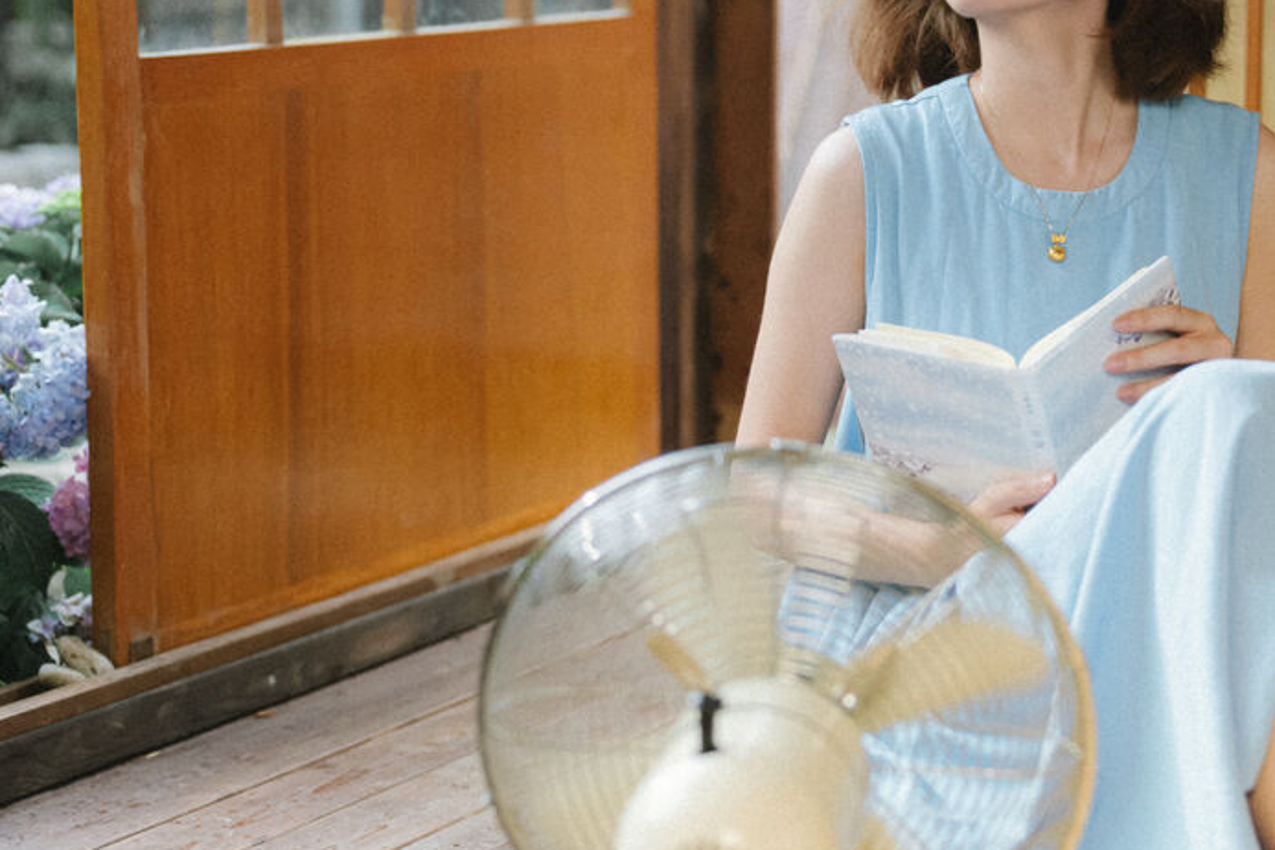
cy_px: 344
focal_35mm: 90
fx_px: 3187
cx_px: 1071
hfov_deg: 22.2
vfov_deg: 15.2
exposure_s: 1/640
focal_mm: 52
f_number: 2.2
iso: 400
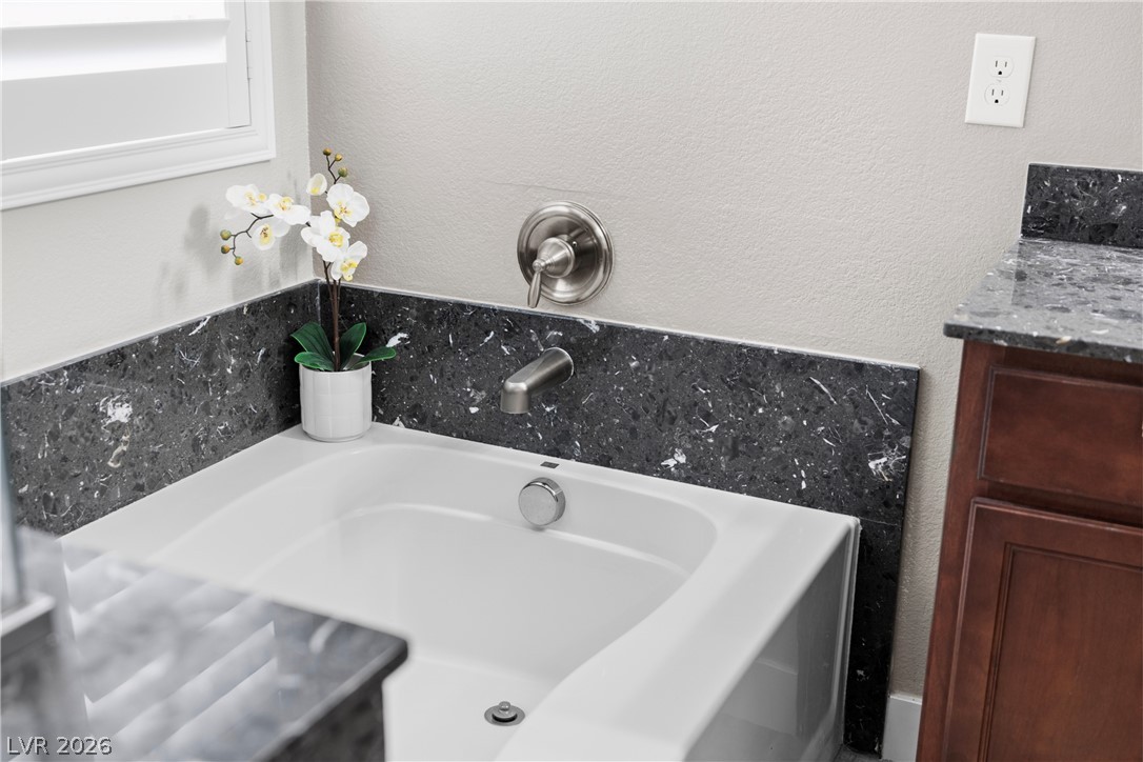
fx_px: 1333
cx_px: 572
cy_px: 381
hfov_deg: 46.4
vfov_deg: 31.9
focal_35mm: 42
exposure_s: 1/40
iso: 400
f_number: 3.2
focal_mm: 28
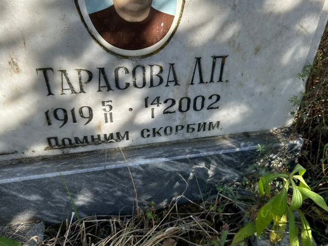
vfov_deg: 42.9
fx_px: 313
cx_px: 183
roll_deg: -2.5
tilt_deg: -41.1
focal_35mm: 33
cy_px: 108
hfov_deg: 55.2
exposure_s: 1/1808
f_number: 1.5
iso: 50
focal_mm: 5.7
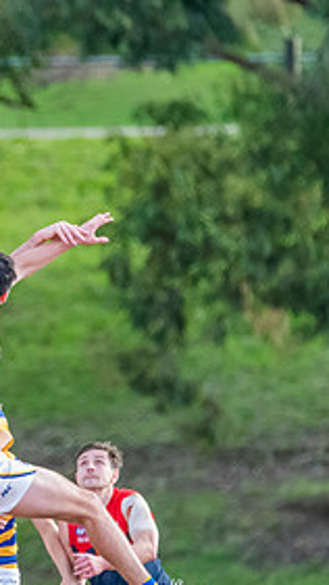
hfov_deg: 0.9
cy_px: 329
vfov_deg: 1.6
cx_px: -81
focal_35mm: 1336
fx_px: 20726
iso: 3600
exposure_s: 1/1600
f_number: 6.3
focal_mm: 550
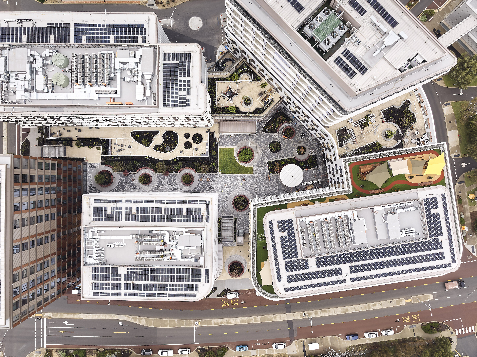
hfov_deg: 71.6
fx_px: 331
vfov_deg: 56.8
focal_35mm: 24
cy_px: 178
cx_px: 238
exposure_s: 1/400
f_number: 2.8
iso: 160
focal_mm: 12.29
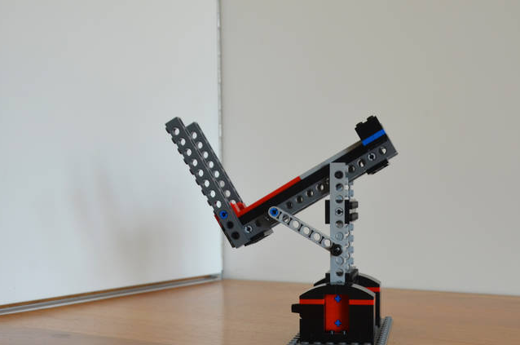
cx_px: 337
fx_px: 793
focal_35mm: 55
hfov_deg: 36.0
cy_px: 242
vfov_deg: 24.4
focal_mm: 26
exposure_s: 1/60
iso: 400
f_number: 8
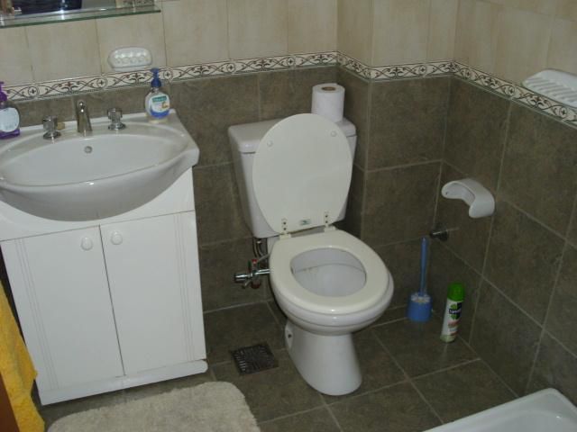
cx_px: 288
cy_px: 216
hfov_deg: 49.0
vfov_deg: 37.7
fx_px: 633
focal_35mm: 38
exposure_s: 1/60
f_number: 3
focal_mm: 6.36
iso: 200
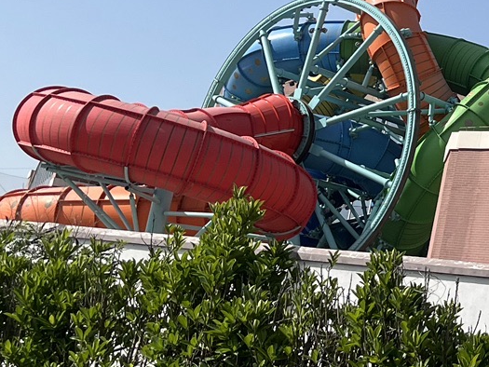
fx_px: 1399
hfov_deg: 18.1
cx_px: 692
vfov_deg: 14.8
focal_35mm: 99
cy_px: 46
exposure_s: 1/5076
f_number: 1.6
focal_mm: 5.1
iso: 50
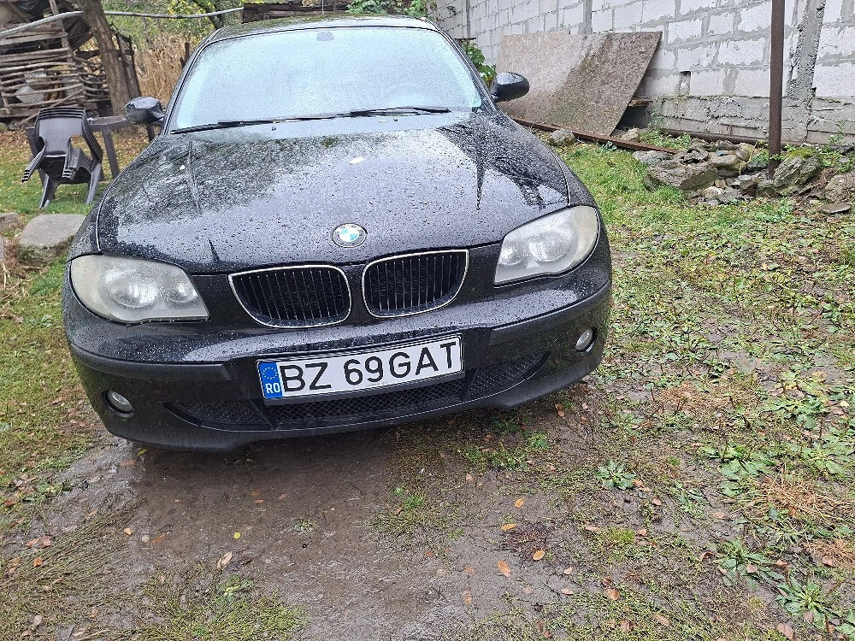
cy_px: 320
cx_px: 428
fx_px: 568
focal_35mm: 23
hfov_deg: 73.9
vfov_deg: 58.9
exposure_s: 1/103
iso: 50
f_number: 1.8
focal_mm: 5.54
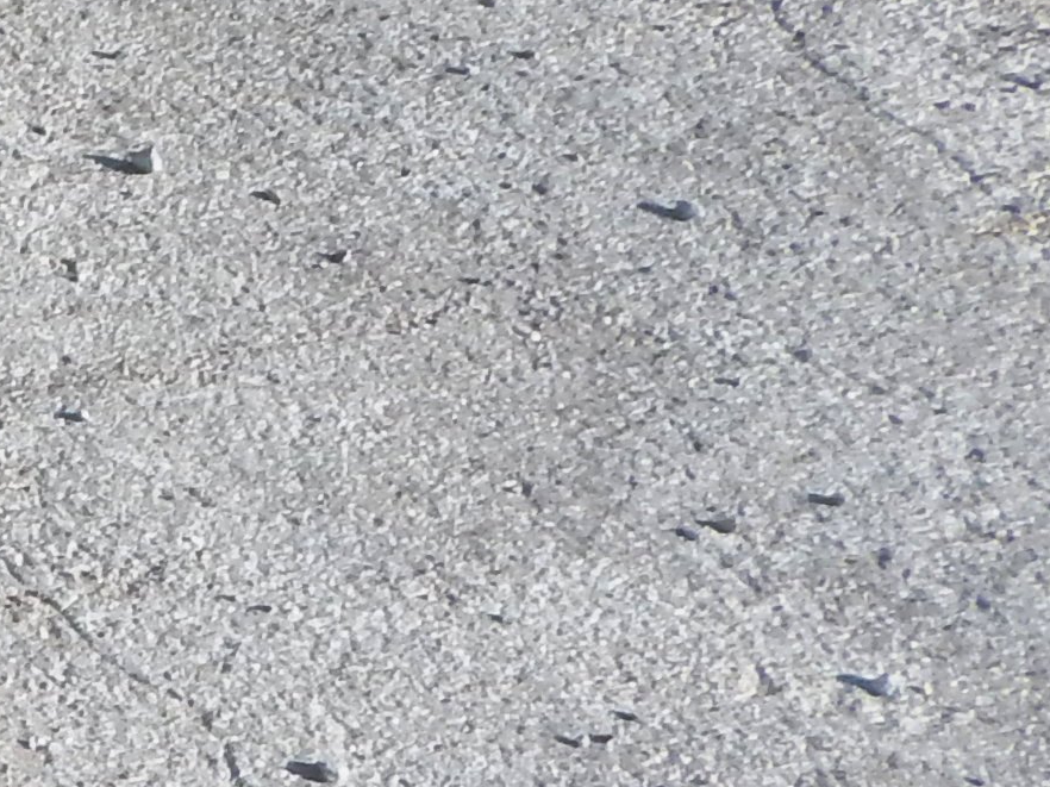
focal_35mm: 115
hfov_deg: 12.4
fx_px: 3487
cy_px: 387
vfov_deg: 12.9
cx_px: -1671
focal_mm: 4
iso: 125
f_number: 3
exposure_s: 1/1000
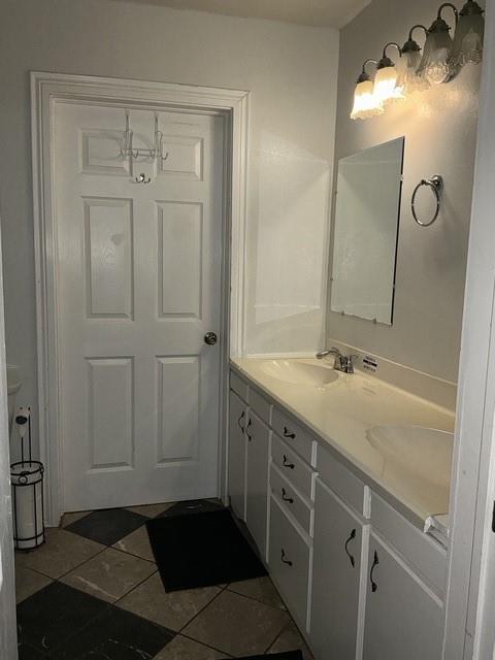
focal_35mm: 28
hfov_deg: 49.7
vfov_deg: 63.4
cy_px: 330
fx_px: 534
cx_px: 248
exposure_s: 1/60
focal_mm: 3
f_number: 1.8
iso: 25
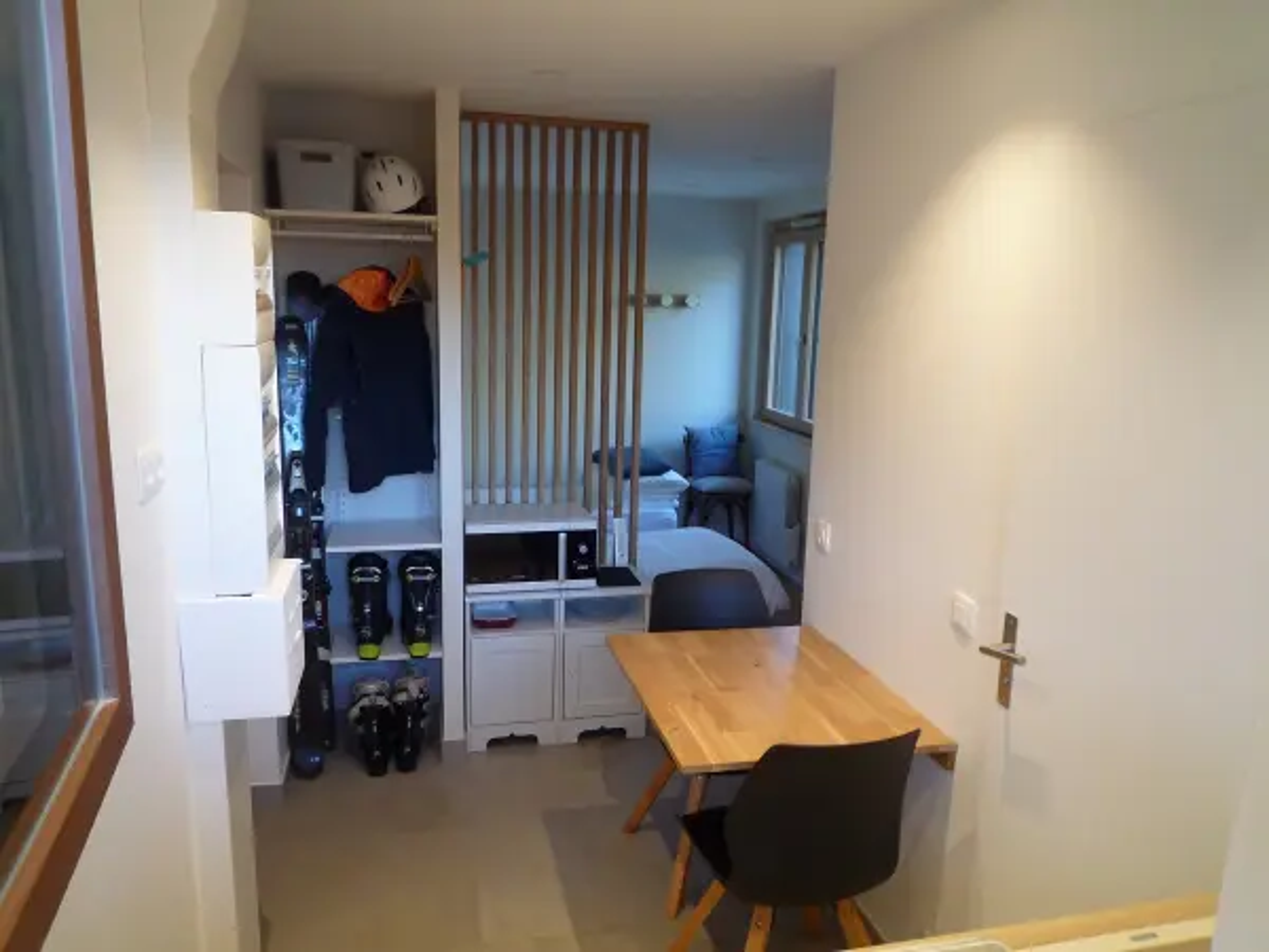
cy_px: 476
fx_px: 916
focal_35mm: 25
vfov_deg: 54.9
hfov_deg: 69.4
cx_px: 634
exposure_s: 1/30
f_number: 2.8
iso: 200
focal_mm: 4.4
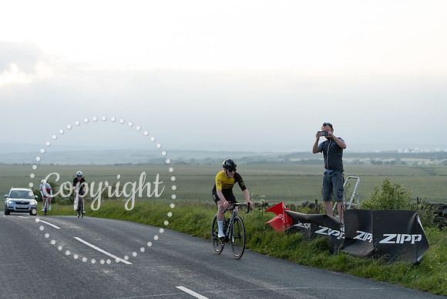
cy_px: 150
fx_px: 869
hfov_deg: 28.8
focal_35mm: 70
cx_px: 224
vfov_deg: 19.5
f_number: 3.2
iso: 400
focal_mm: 70
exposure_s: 1/1250
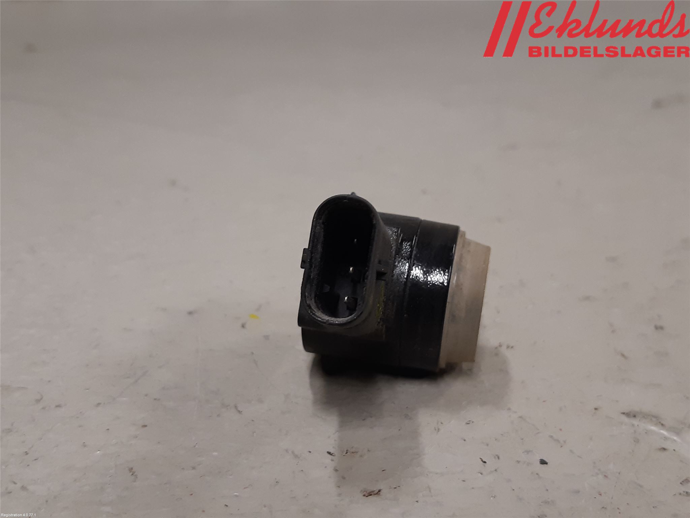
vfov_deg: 53.1
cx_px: 345
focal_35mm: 26
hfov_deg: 67.3
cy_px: 259
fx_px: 518
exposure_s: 1/50
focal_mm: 3.93
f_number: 1.7
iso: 100
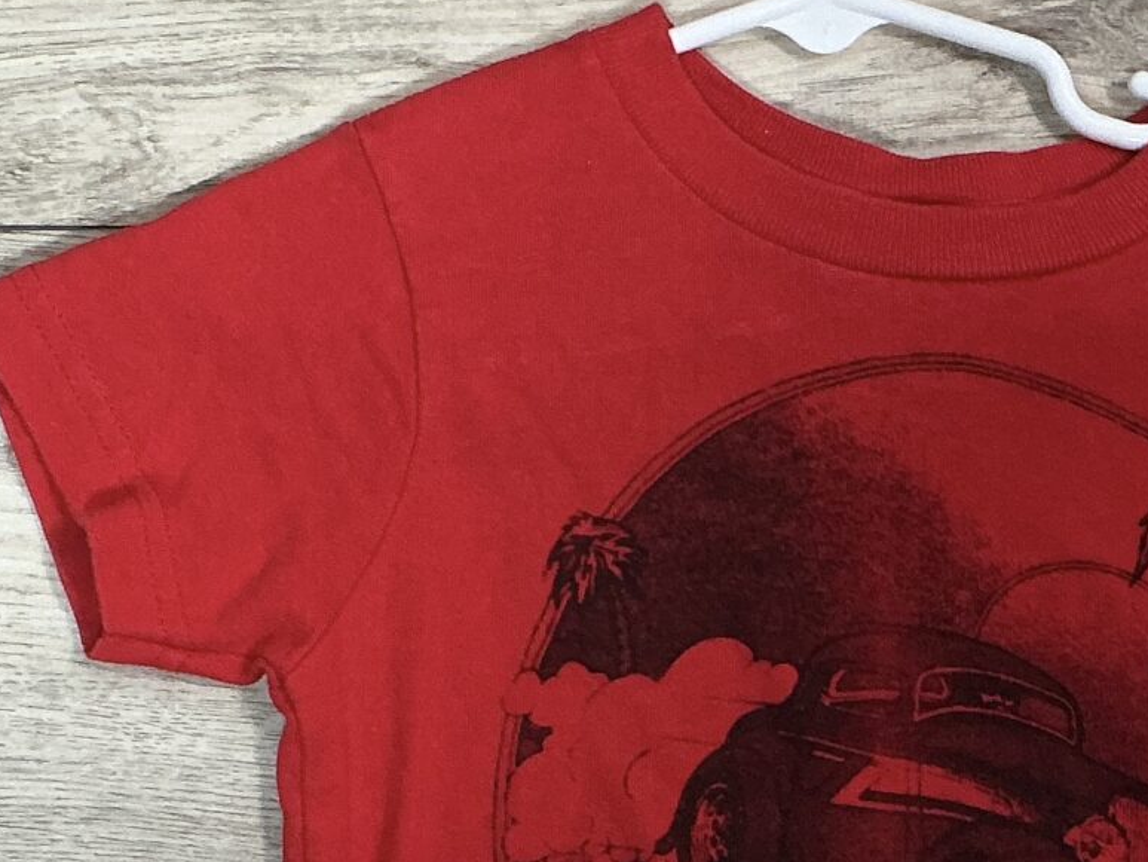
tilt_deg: -79.8
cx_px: 680
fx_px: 3184
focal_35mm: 96
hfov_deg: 20.4
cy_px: 553
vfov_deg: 15.4
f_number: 1.8
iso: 80
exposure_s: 1/60
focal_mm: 3
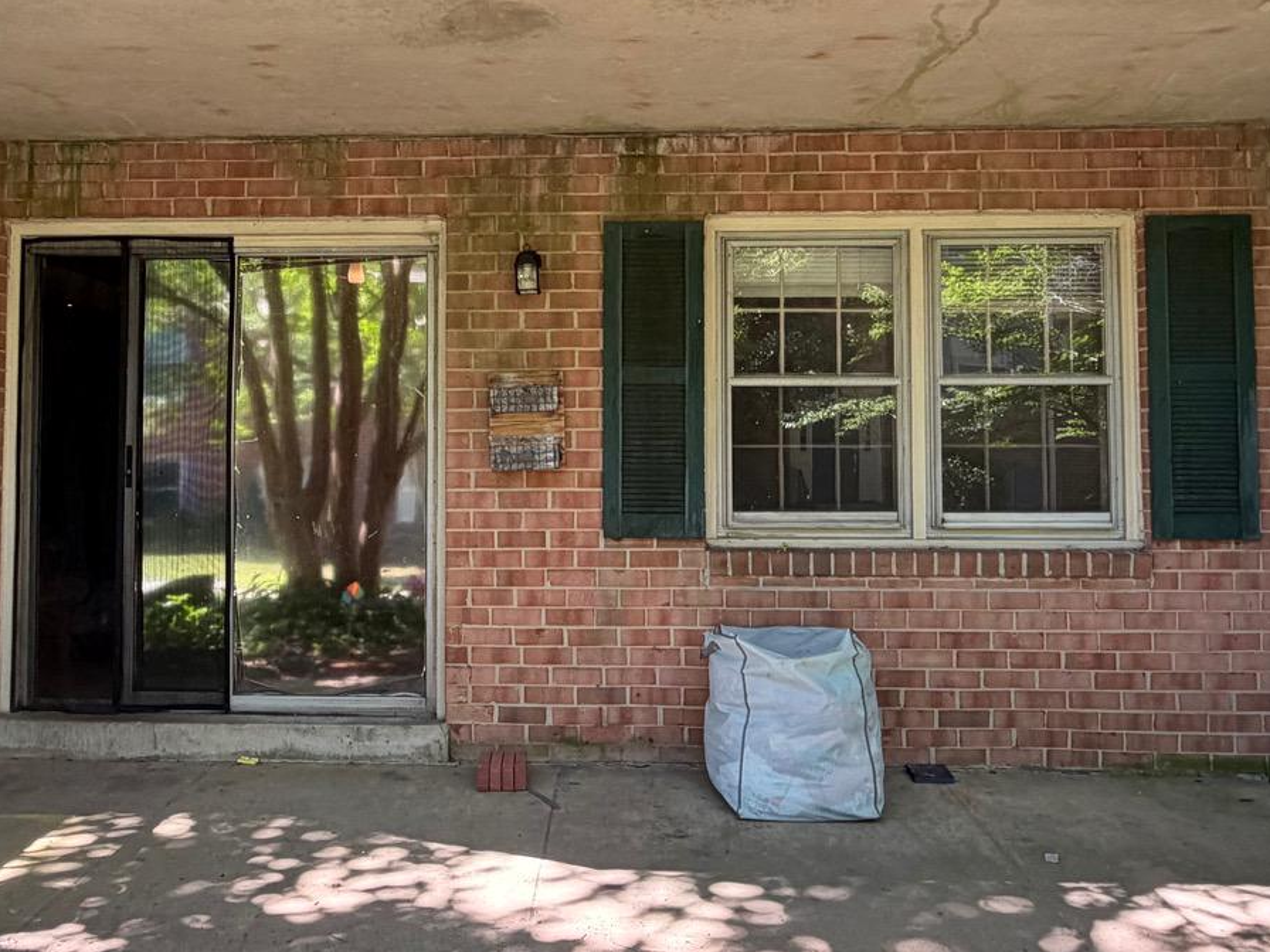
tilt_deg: +2.3
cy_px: 385
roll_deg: +0.3
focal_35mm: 32
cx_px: 563
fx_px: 1174
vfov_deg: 44.0
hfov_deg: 56.7
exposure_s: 1/121
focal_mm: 2.22
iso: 125
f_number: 2.2
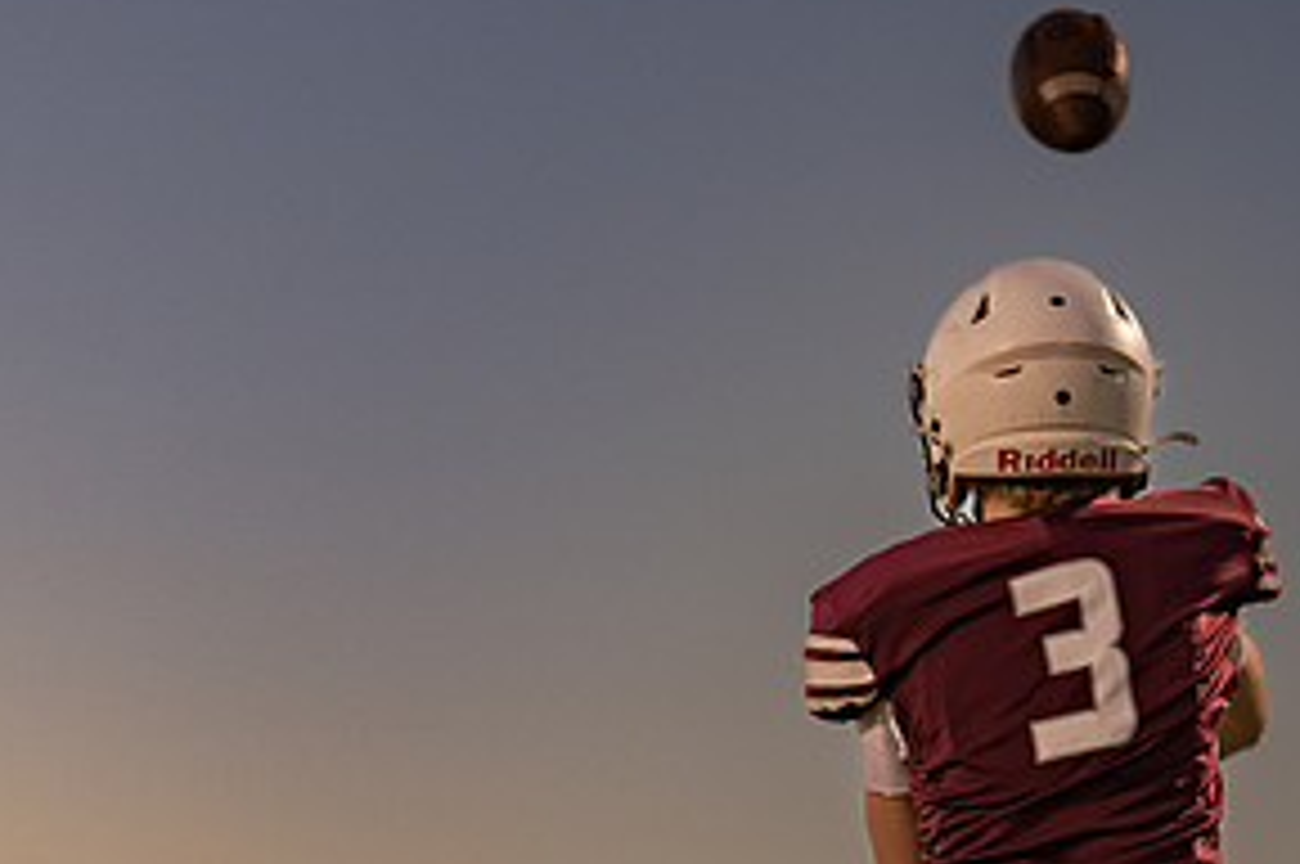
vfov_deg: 8.1
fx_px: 6096
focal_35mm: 169
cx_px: 527
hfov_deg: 12.2
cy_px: 554
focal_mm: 70
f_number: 3.2
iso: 500
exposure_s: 1/500
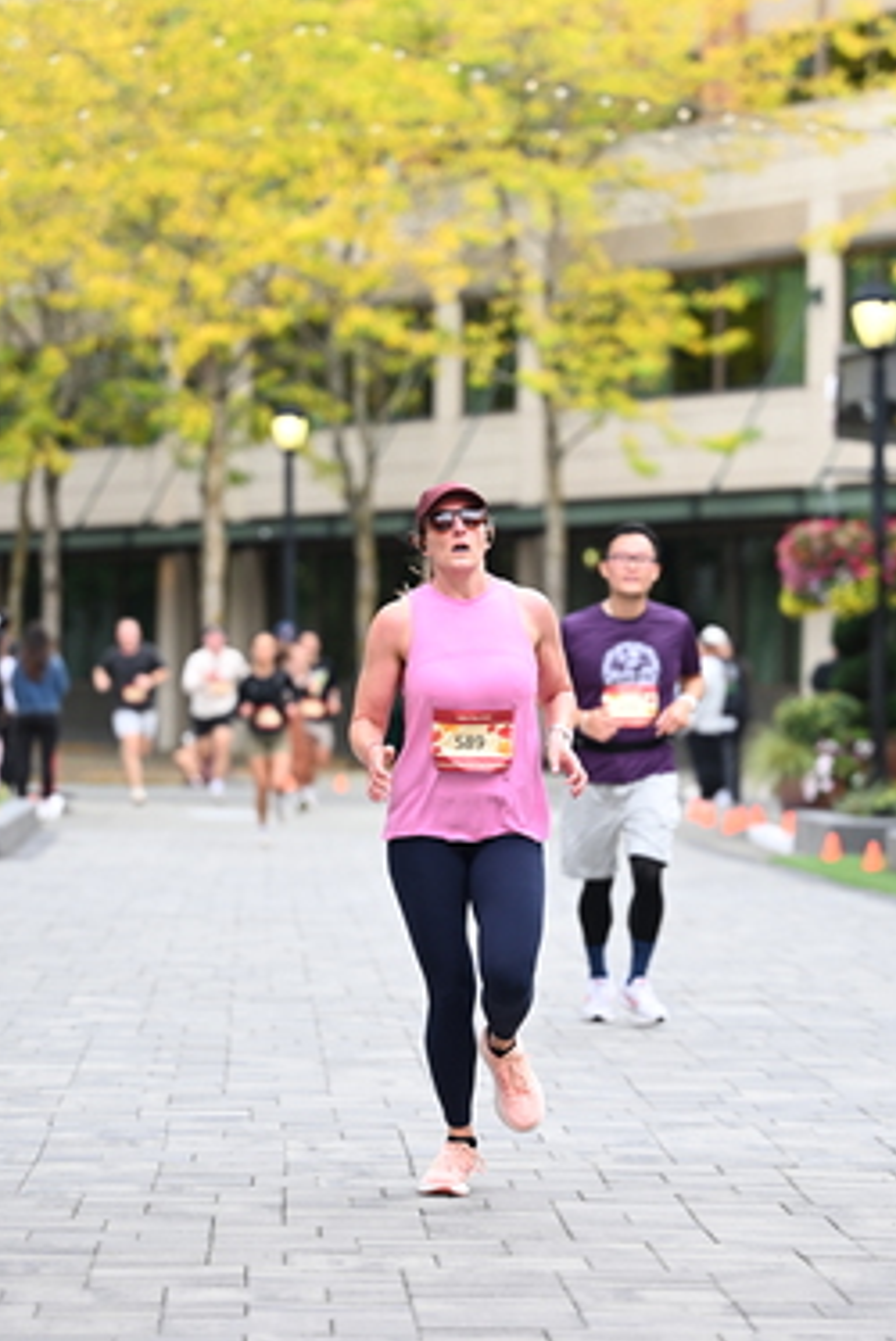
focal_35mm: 169
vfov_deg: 12.2
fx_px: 6297
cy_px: 656
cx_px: 564
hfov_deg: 8.1
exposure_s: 1/1600
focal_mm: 115
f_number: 2.8
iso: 640
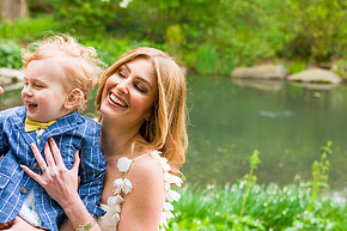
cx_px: 57
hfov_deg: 28.1
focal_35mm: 70
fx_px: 674
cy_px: 174
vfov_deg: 19.3
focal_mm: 35
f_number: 3.5
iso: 200
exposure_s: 1/250
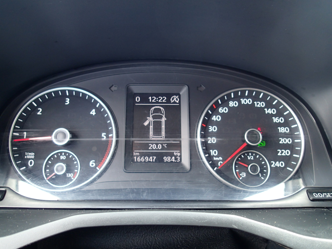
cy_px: 120
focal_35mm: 28
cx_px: 157
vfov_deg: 49.7
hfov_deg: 63.4
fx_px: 269
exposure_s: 1/60
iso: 125
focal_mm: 4.5
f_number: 2
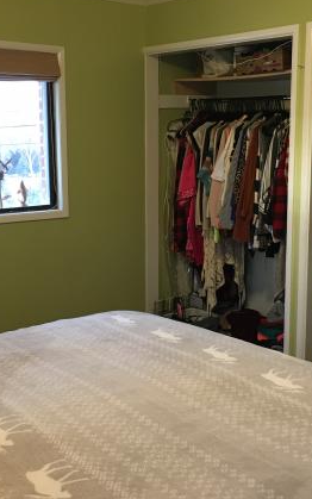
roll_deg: +0.1
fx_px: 639
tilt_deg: -9.0
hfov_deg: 27.4
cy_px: 233
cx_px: 177
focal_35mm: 47
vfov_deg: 42.6
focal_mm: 4.15
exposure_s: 1/30
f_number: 2.2
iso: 125
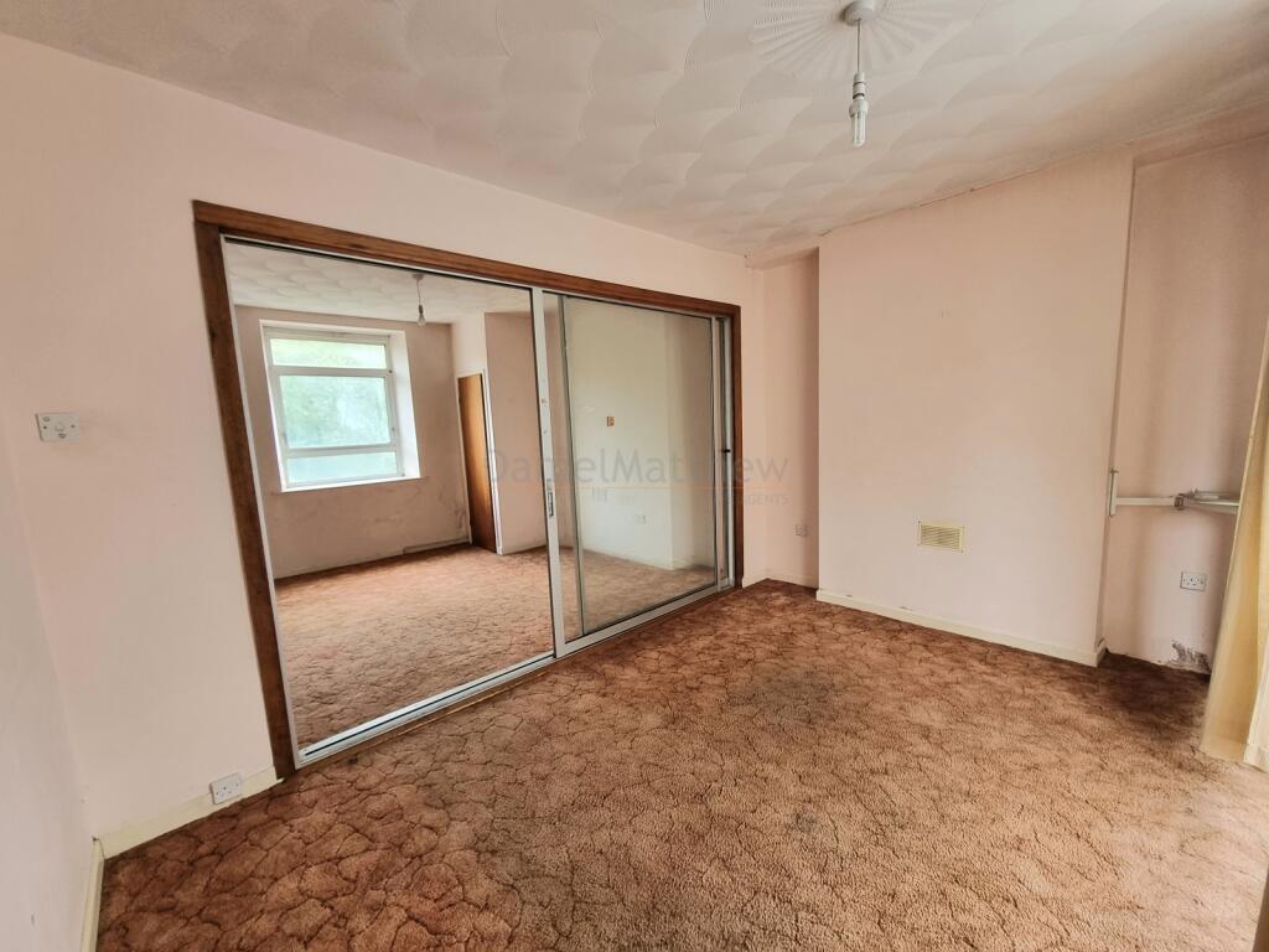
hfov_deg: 106.2
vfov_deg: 89.9
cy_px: 476
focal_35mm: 13
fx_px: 477
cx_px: 634
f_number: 2.2
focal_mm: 2.2
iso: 125
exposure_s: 1/50
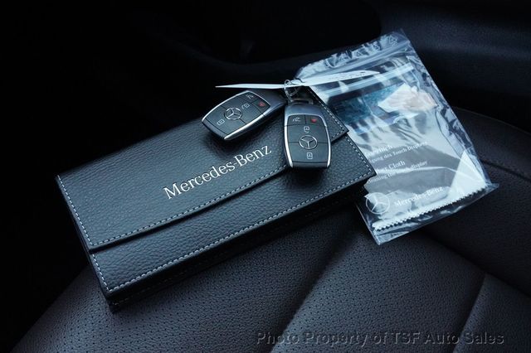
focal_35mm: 39
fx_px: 575
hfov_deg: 49.6
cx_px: 266
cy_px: 176
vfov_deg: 34.2
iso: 6400
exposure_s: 1/250
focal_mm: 26
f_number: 9
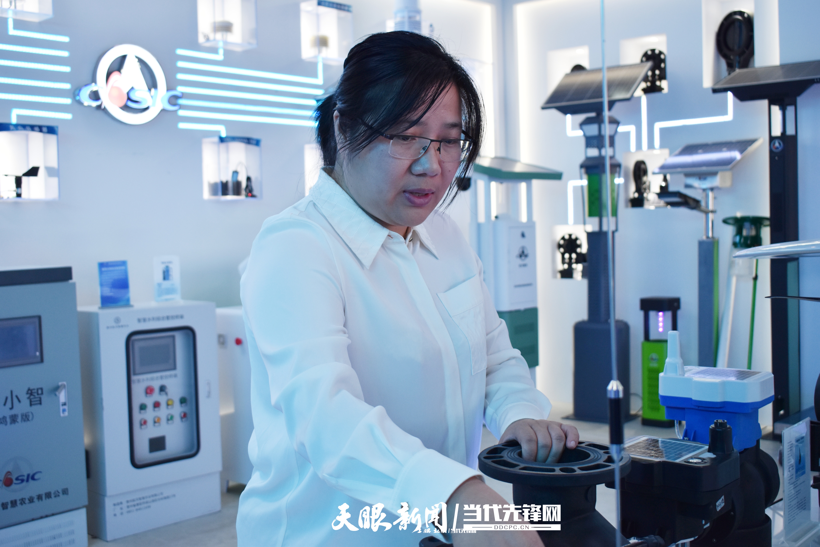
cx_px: 410
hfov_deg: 47.9
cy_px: 274
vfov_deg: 33.0
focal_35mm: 40
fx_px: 922
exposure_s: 1/80
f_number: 4.5
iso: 400
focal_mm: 27
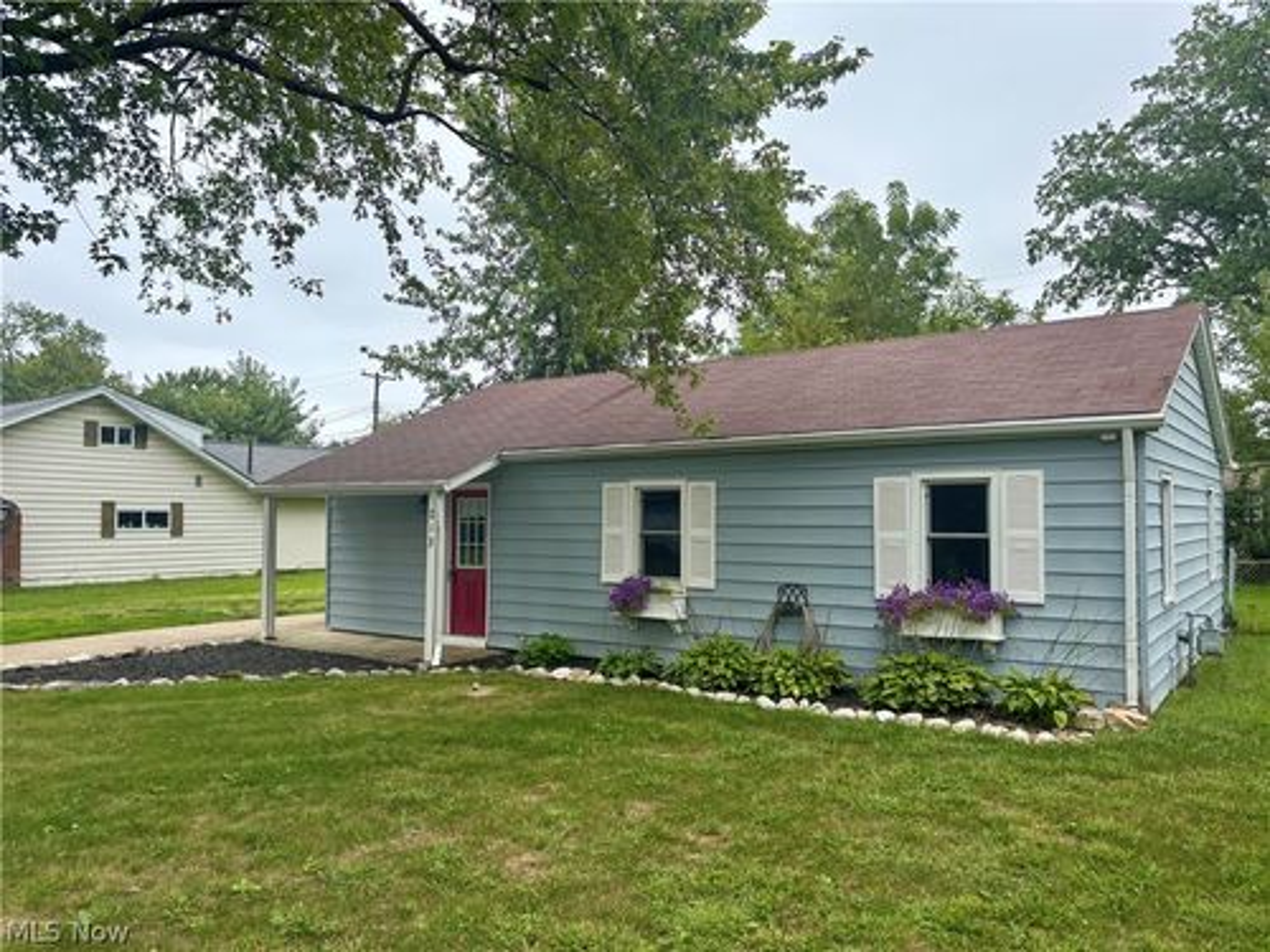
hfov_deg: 67.3
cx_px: 635
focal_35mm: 26
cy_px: 476
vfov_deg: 53.1
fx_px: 954
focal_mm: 5.96
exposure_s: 1/805
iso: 50
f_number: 1.6
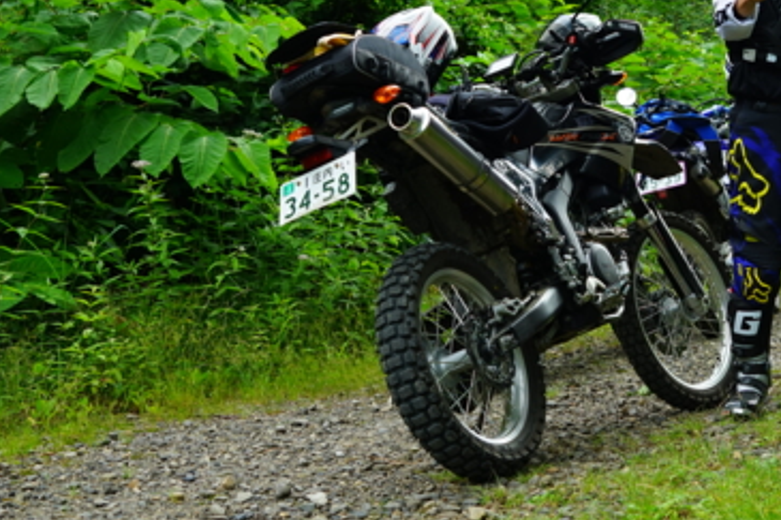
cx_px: 832
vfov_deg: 17.1
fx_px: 1713
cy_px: 83
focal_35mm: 79
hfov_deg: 24.2
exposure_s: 1/80
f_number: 5.6
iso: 100
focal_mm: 36
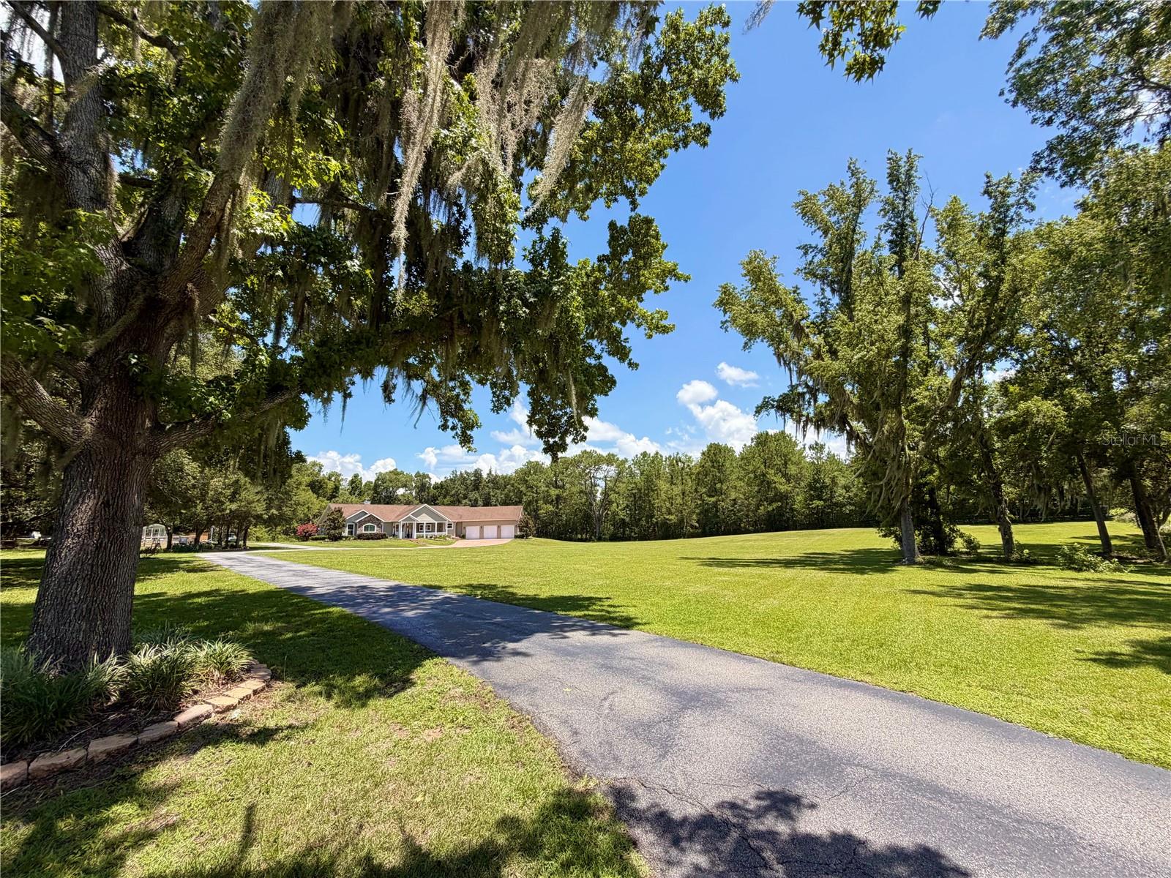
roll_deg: +2.1
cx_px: 586
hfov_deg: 102.1
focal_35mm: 14
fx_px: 474
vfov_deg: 85.7
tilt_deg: +9.9
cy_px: 439
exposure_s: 1/770
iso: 32
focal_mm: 2.22
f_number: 2.2
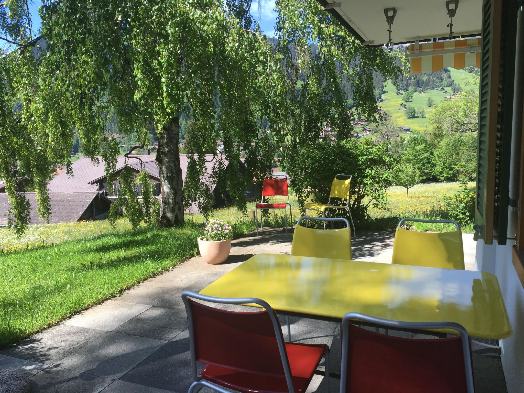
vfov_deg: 48.2
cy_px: 196
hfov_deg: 61.7
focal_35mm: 29
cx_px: 262
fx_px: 439
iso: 25
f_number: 2.2
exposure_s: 1/538
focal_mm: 4.15
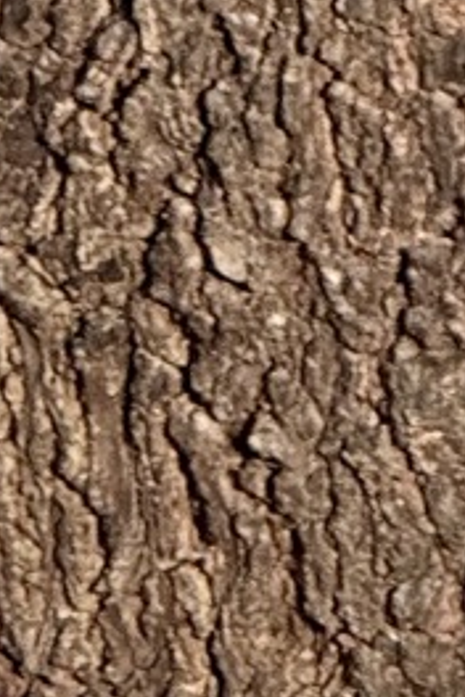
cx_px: -526
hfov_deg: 1.8
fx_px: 14646
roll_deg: +0.7
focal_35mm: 756
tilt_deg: -0.1
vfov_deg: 2.7
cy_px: 1925
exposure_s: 1/100
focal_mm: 15.66
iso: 125
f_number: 2.8
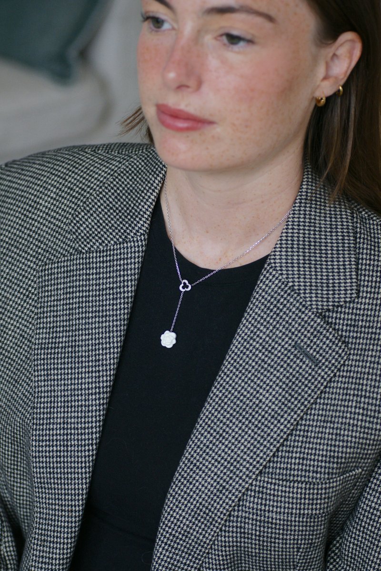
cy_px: 286
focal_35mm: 105
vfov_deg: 19.5
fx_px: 1667
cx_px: 190
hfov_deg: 13.0
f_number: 2.8
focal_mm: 70
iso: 640
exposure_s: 1/125
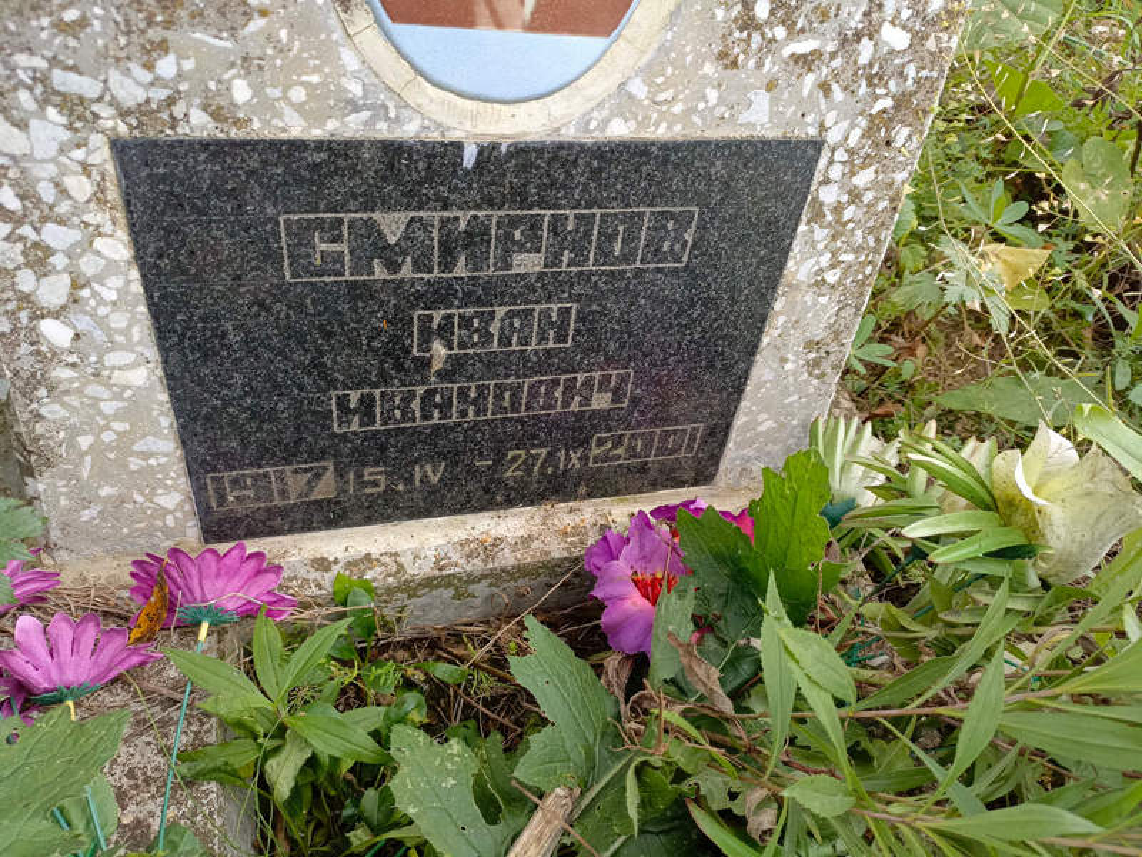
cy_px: 428
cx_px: 571
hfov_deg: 69.4
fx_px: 825
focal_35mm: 25
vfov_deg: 54.9
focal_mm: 4.76
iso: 112
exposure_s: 1/210
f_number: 1.69
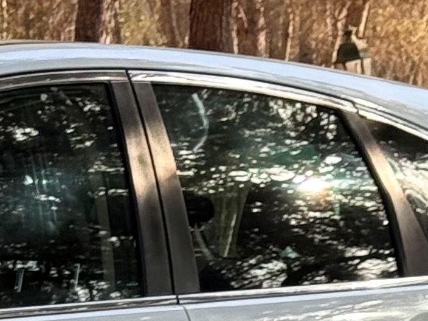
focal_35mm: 275
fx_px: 3400
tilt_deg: -4.2
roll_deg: +1.0
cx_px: -338
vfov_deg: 5.3
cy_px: 585
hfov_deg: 7.0
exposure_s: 1/499
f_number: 1.78
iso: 64
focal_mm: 6.76
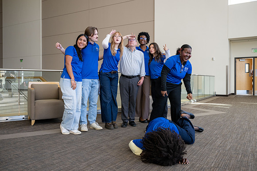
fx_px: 223
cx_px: 137
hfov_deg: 59.8
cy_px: 82
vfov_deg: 42.0
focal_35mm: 31
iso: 400
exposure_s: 1/250
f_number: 5
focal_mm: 29
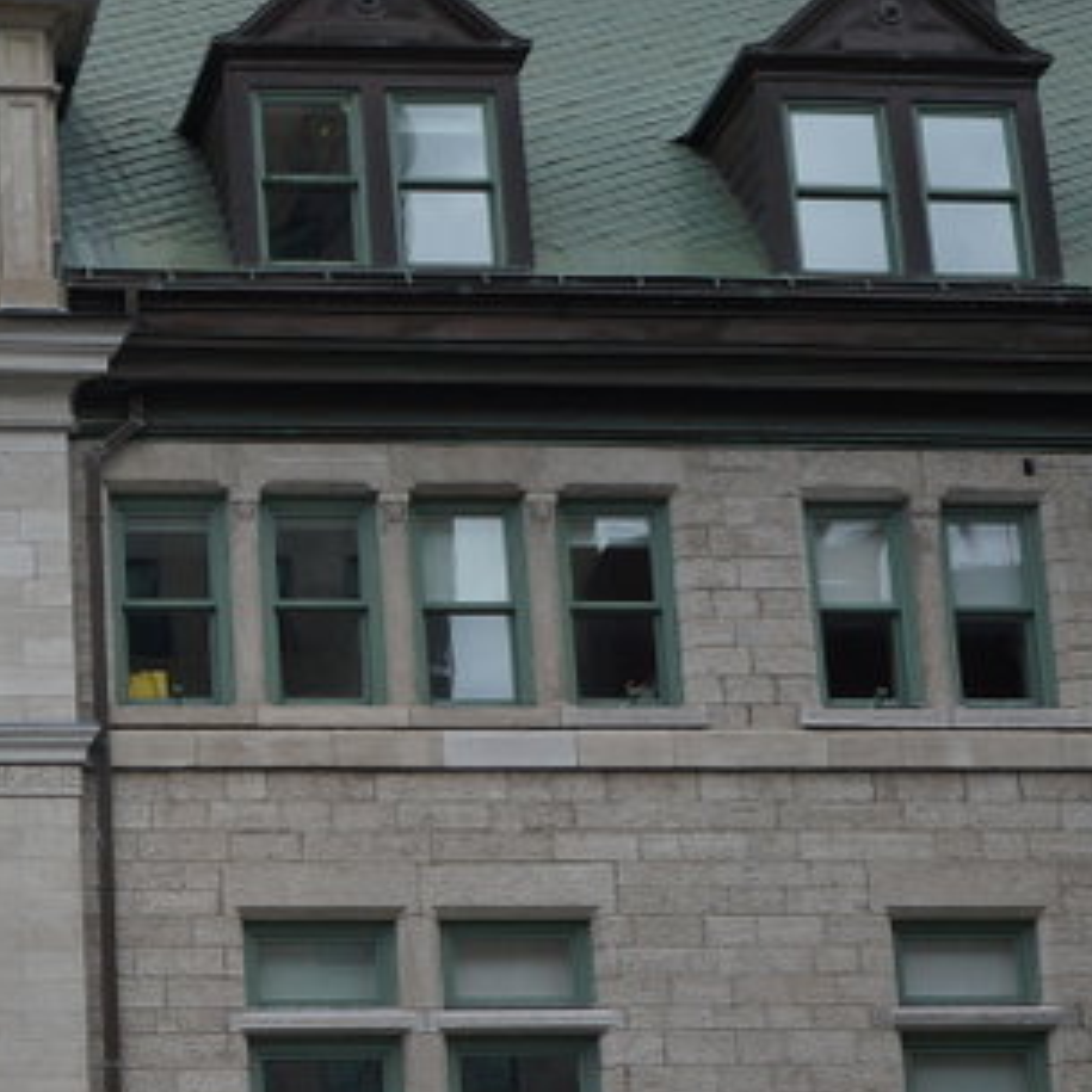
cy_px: 675
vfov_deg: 17.4
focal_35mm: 100
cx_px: -245
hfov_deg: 16.6
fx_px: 3569
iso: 200
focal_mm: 20
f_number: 4.5
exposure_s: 1/200
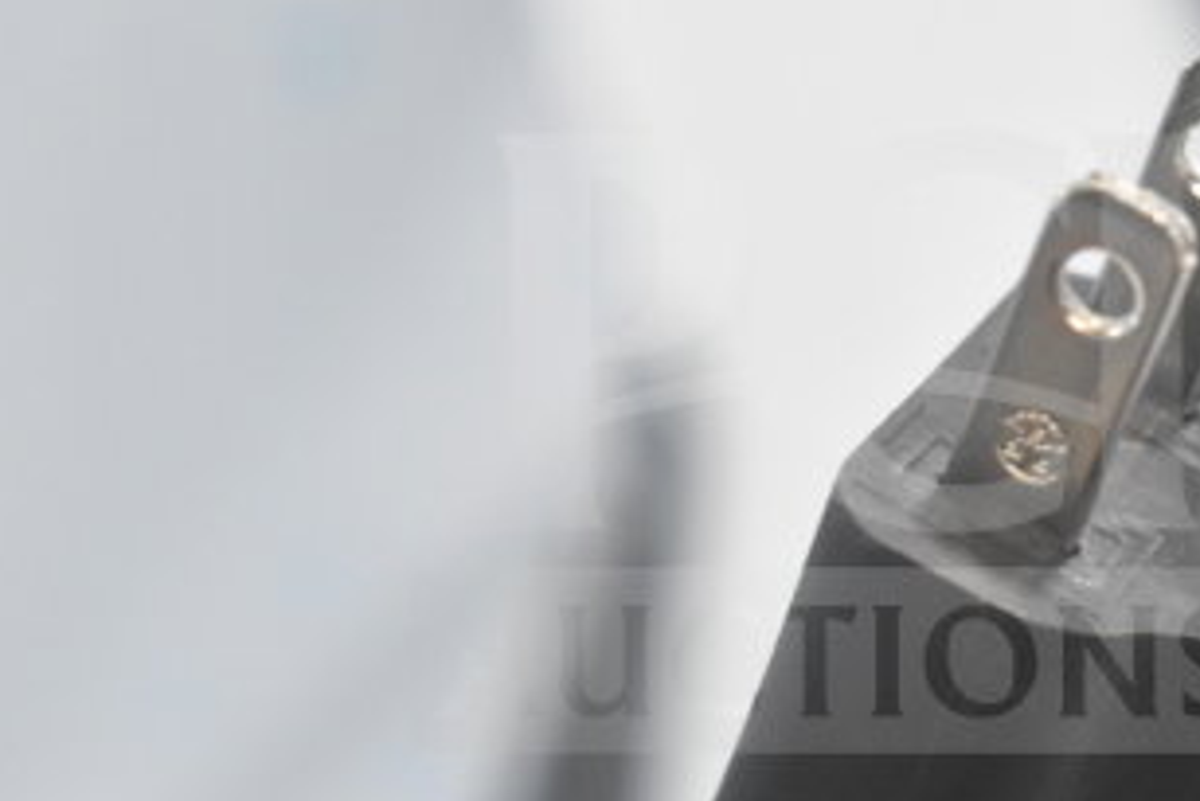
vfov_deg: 8.4
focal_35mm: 164
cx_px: 844
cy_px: 443
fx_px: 5469
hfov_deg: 12.5
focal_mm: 55
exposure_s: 1/100
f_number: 5.6
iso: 2200
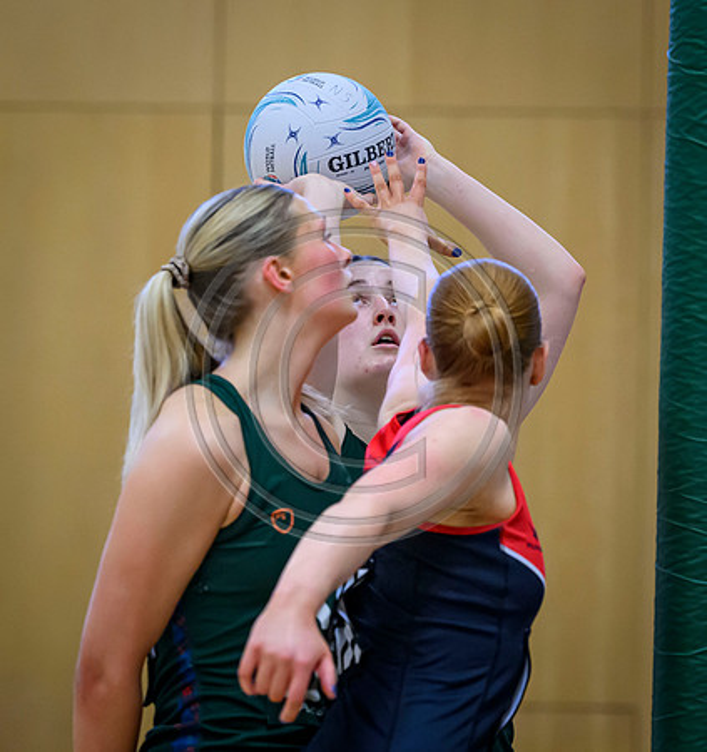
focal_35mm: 287
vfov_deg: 6.3
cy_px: 406
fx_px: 6836
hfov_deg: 5.9
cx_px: 411
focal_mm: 140
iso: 4000
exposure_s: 1/1000
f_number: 3.2
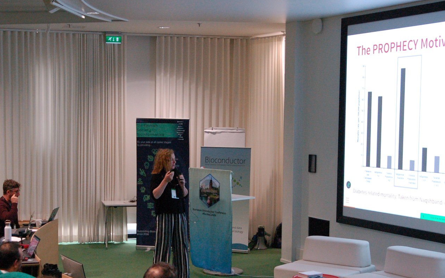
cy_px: 185
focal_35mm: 70
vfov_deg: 18.6
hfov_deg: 29.4
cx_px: 195
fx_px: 847
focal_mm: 29
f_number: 4.5
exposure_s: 1/125
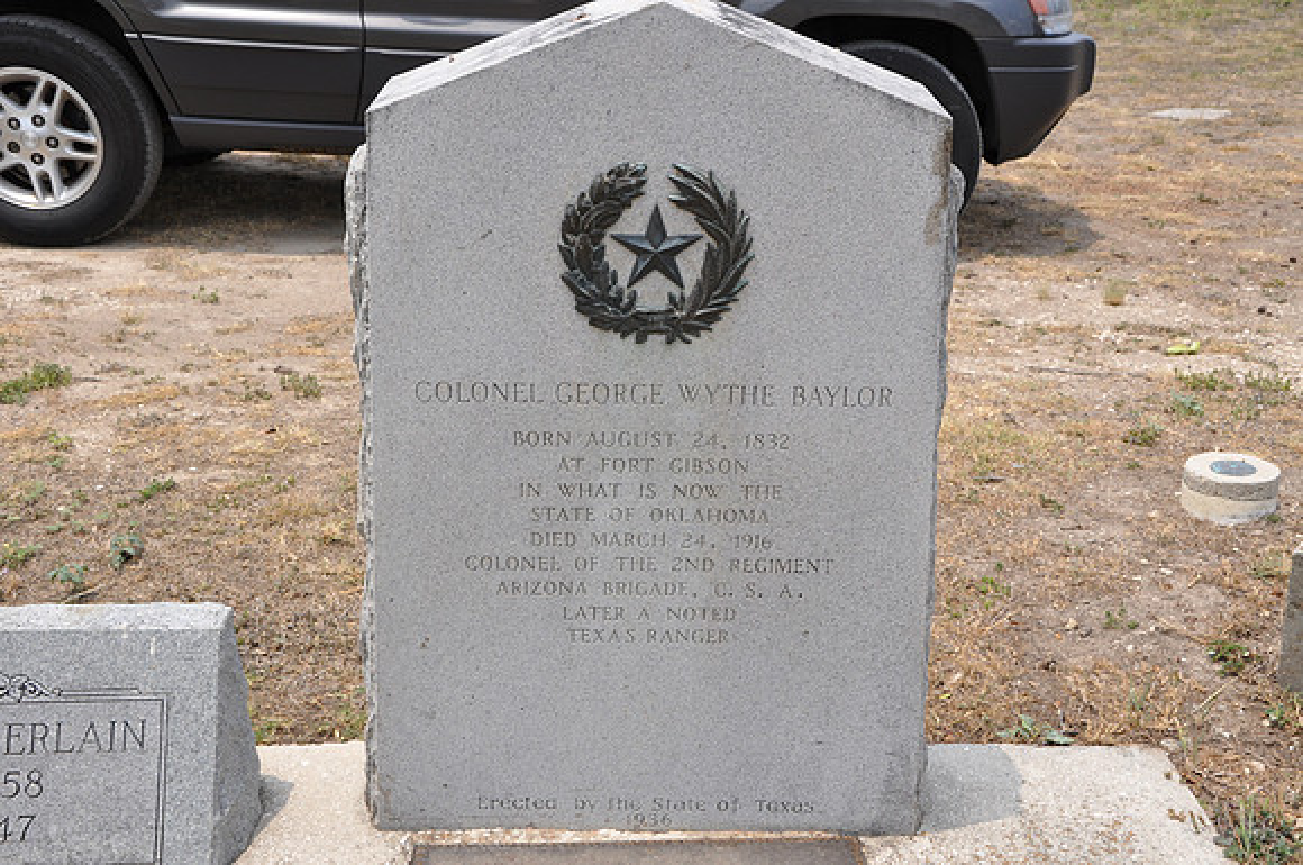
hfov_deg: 43.7
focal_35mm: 45
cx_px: 652
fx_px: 1626
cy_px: 432
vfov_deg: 29.8
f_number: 8
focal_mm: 30
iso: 200
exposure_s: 1/250
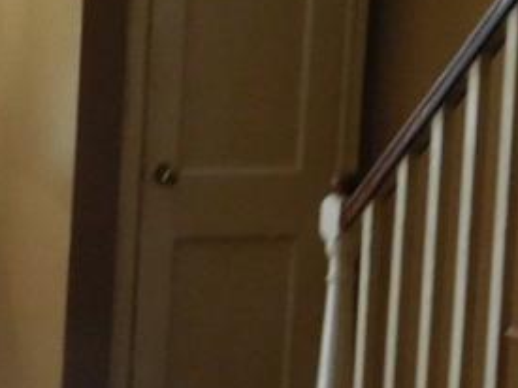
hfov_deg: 14.2
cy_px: 298
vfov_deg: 11.3
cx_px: -219
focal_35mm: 131
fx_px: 1959
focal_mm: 4.5
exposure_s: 1/30
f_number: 3.4
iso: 200
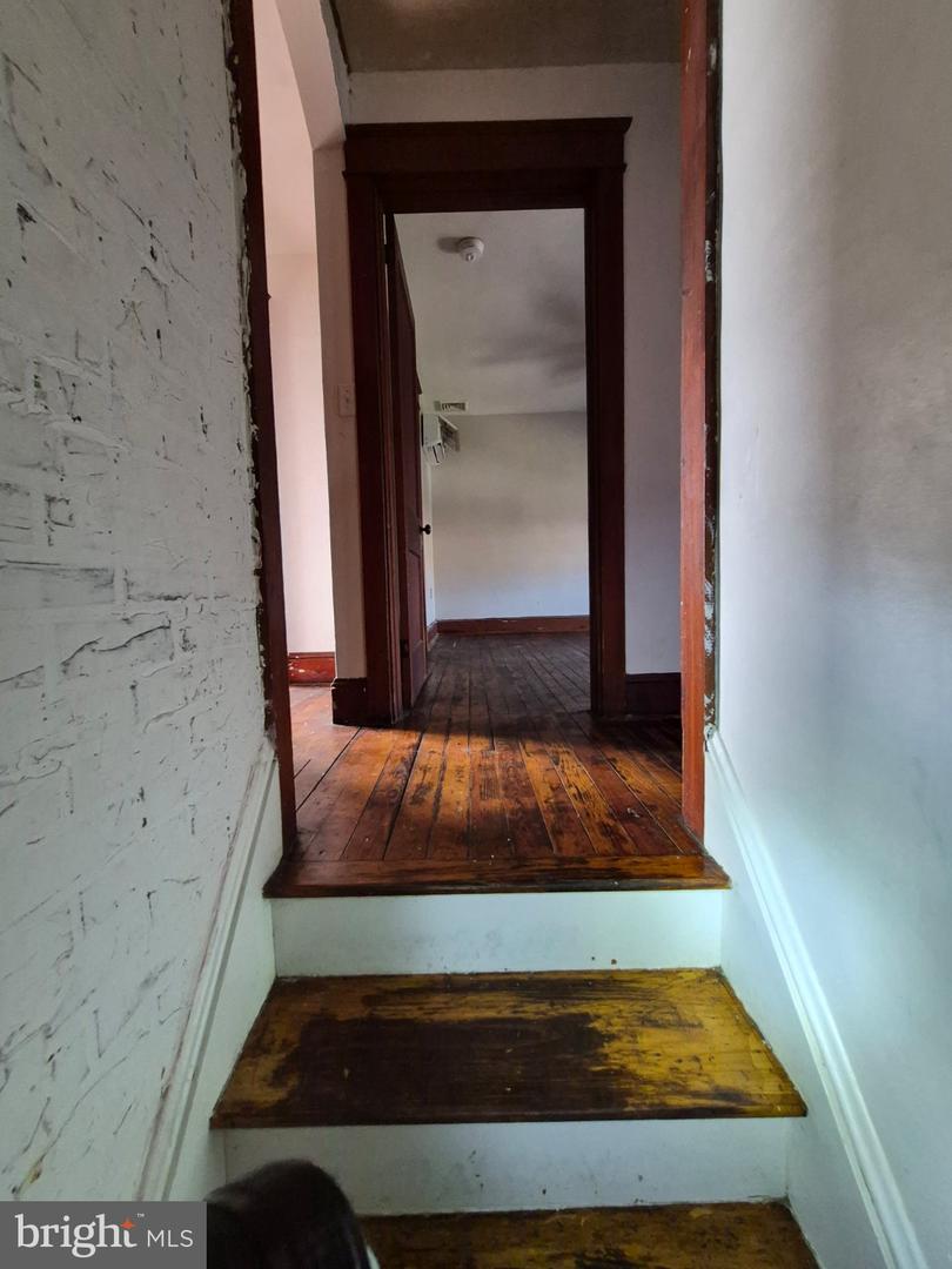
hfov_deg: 89.9
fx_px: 477
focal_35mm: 13
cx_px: 476
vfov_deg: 106.2
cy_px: 634
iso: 500
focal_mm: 1.74
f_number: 2.2
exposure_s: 1/66
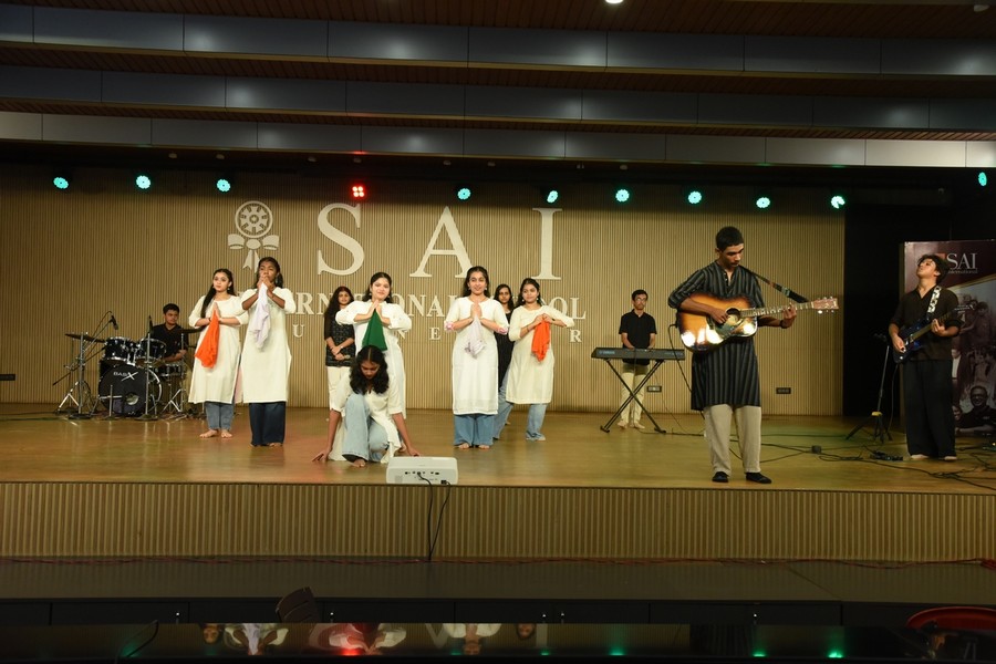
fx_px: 941
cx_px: 498
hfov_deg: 55.8
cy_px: 332
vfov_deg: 38.9
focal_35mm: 34
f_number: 5
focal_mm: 34
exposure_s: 1/640
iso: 2500
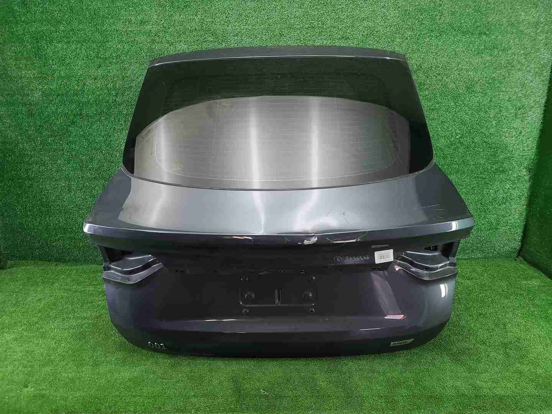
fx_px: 415
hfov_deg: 67.3
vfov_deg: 53.1
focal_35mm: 26
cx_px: 276
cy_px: 207
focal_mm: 5.4
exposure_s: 1/50
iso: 111
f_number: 1.8
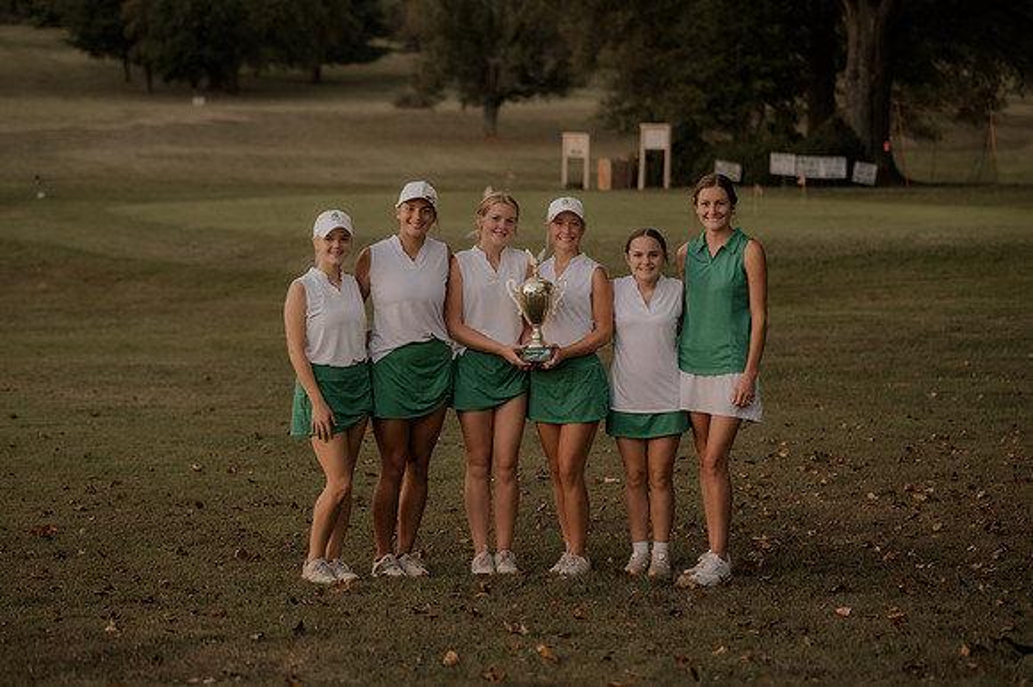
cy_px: 372
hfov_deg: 19.8
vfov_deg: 13.3
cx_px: 496
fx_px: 2958
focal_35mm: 103
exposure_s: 1/160
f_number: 2.8
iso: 640
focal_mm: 95
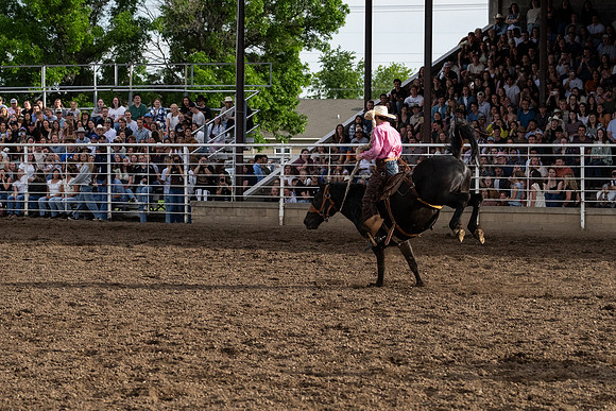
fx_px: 2343
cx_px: 380
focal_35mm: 137
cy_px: 271
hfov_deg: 15.0
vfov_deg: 10.0
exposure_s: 1/10000
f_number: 3.5
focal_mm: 70
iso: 1000
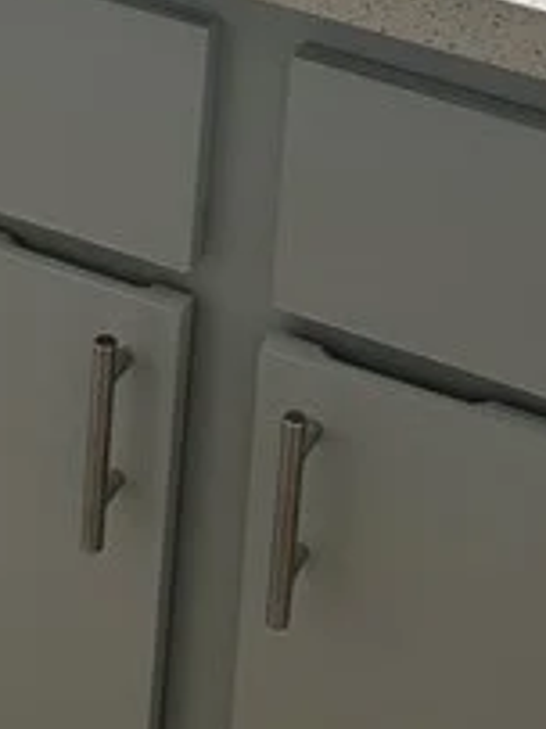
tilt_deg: -18.1
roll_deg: -4.4
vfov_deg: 14.6
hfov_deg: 12.2
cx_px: 266
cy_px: -521
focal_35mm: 121
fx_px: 2547
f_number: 1.78
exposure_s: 1/120
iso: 80
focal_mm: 6.86
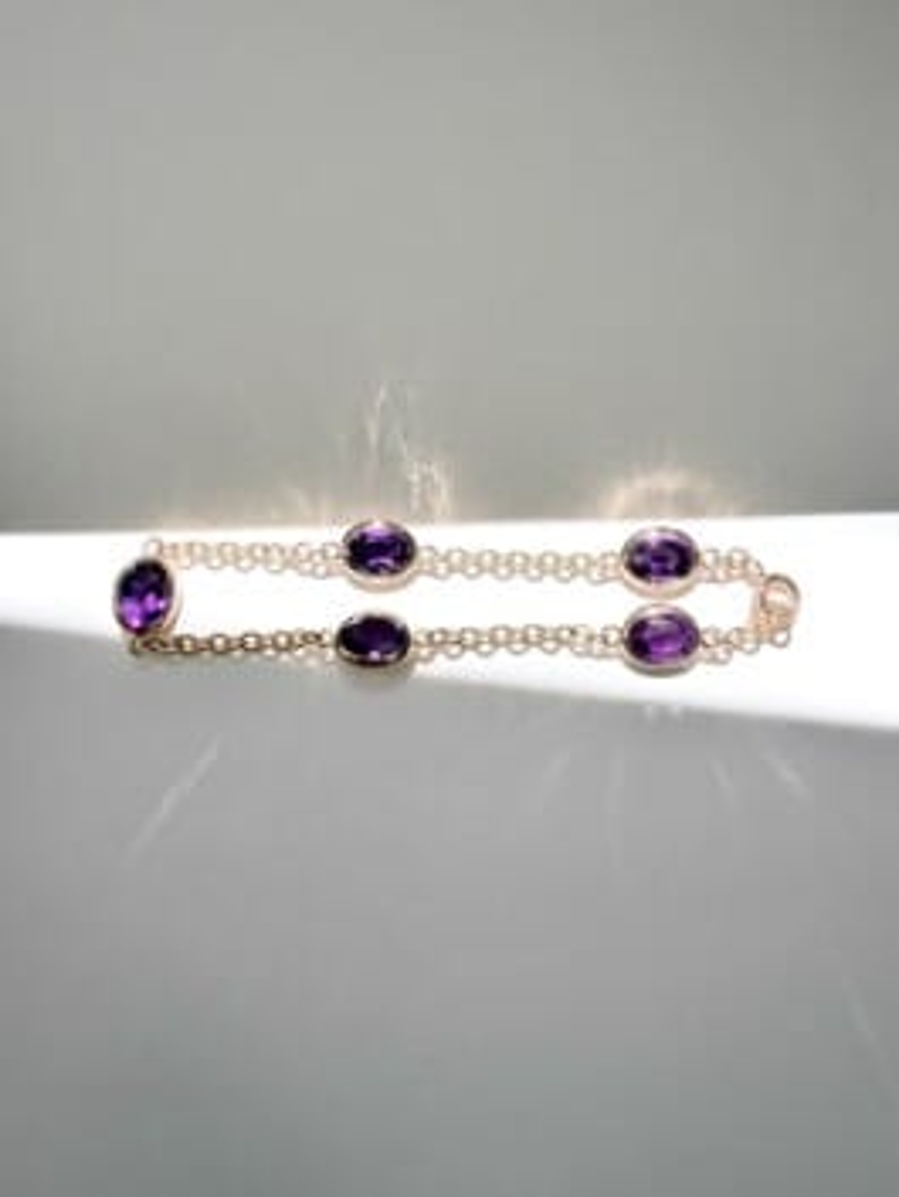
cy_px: 598
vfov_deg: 71.6
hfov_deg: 56.8
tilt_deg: -70.3
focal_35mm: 24
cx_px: 450
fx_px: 831
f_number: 2.2
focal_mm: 2.22
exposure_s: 1/825
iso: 40
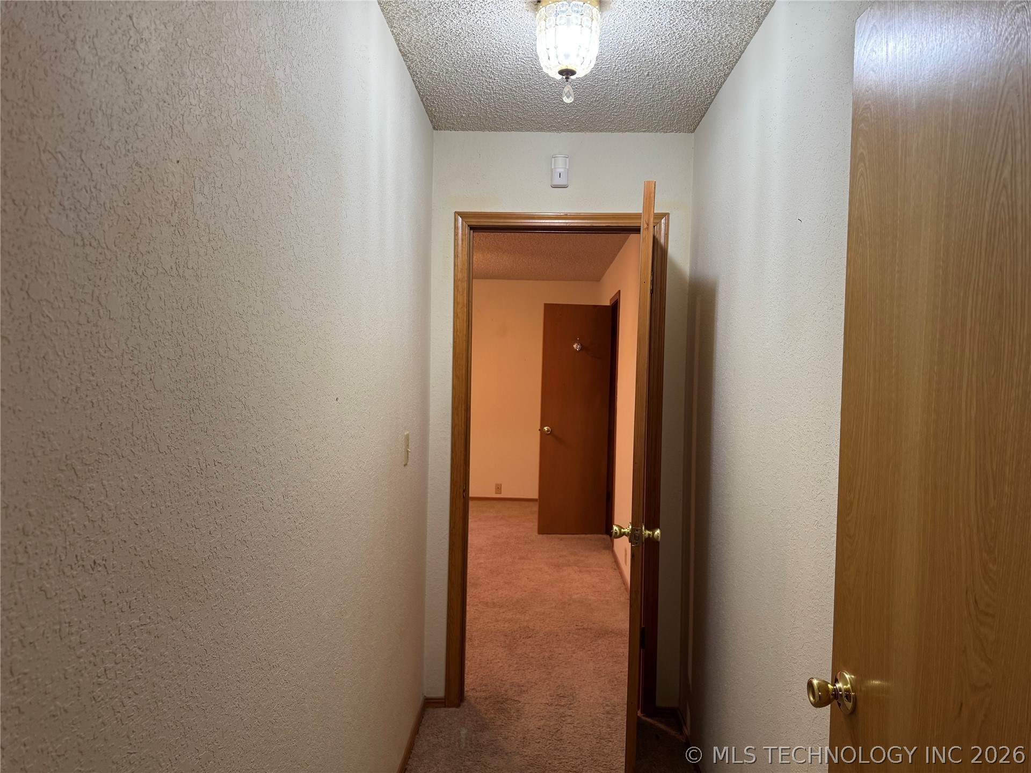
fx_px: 715
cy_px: 386
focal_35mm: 24
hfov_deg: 71.6
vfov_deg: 56.8
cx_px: 516
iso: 160
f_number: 1.78
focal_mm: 6.76
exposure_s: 1/60
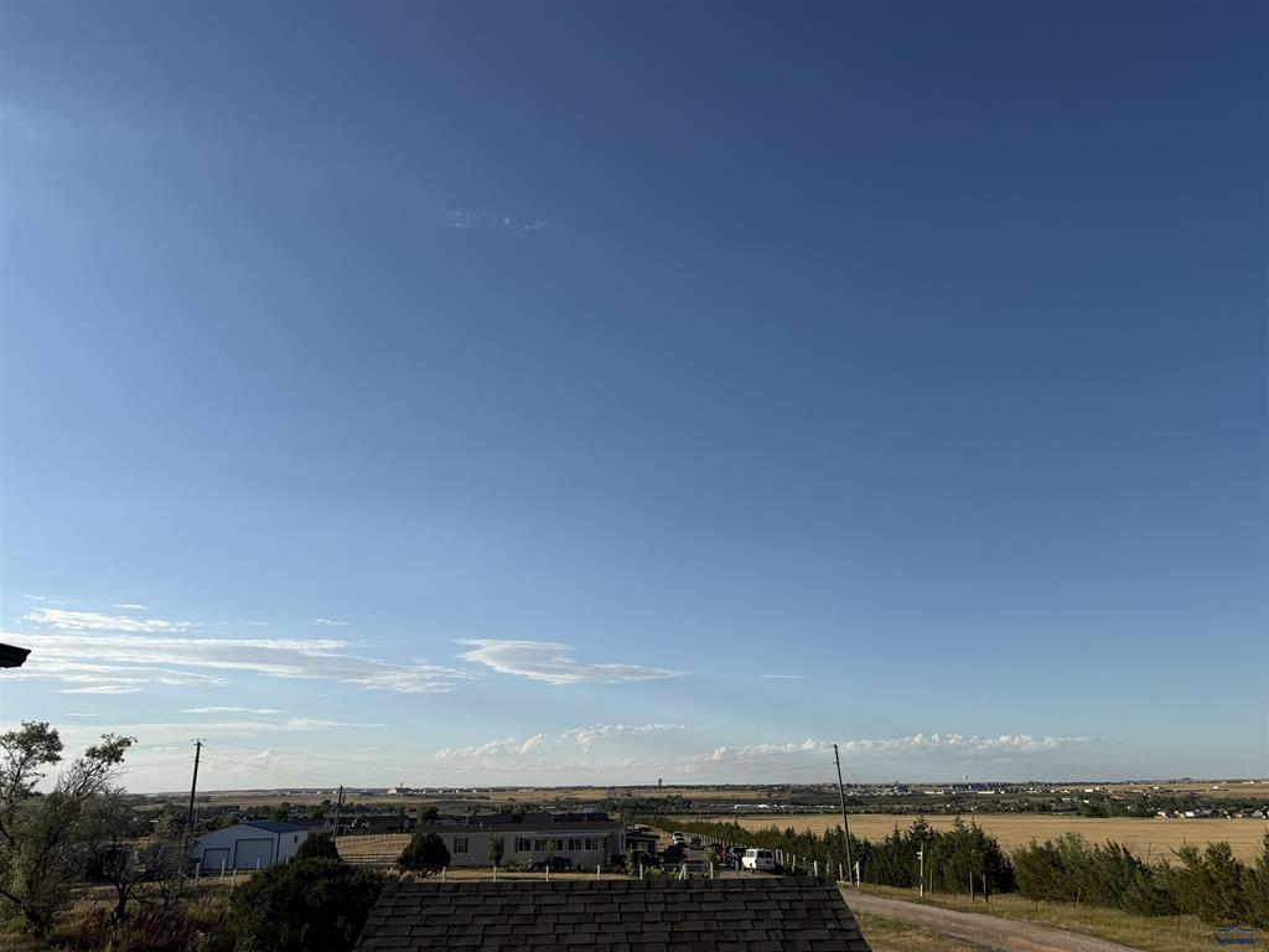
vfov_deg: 56.8
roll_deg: +1.0
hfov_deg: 71.6
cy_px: 476
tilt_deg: +19.1
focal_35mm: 24
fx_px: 880
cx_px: 634
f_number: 1.78
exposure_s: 1/6173
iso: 80
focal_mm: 6.76
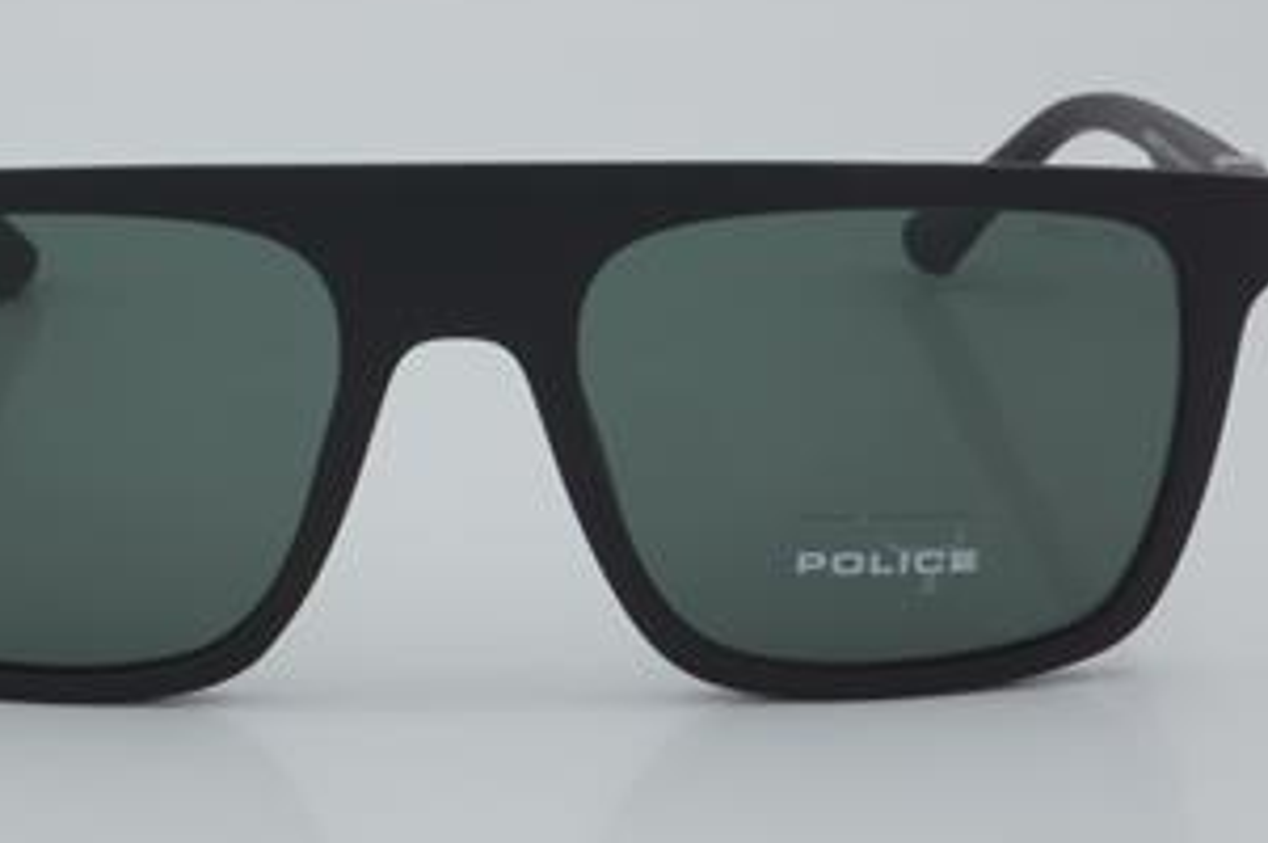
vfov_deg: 12.5
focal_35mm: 110
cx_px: 463
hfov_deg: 18.6
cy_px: 362
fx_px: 3858
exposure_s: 1/4
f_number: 32
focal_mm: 55
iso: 100
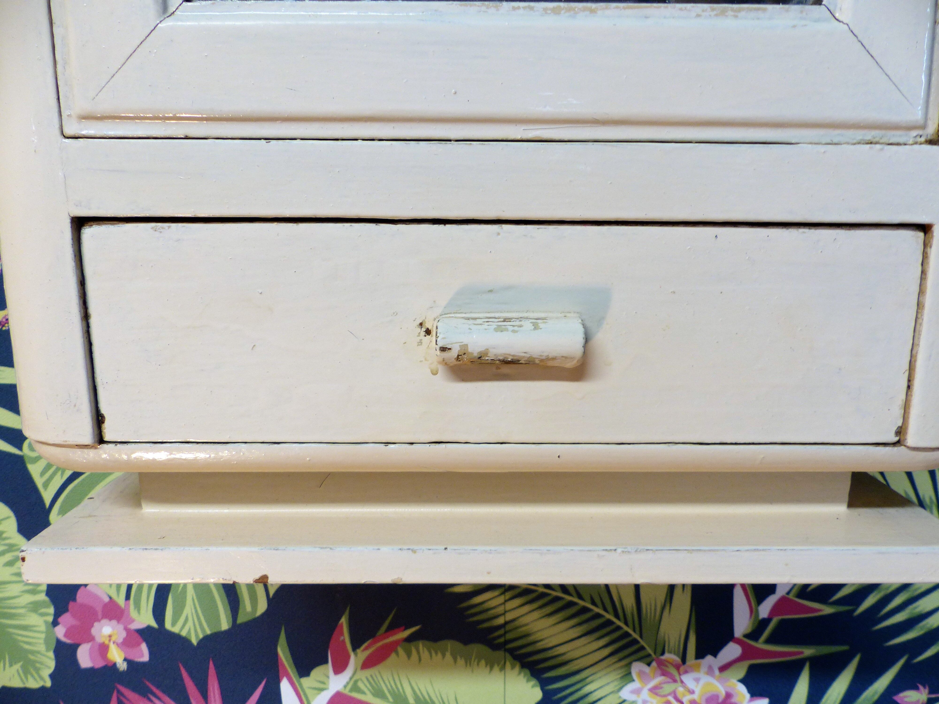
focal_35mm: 25
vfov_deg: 54.9
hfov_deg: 69.4
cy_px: 352
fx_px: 678
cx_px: 470
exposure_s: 1/15
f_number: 2.8
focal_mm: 4.5
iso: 100
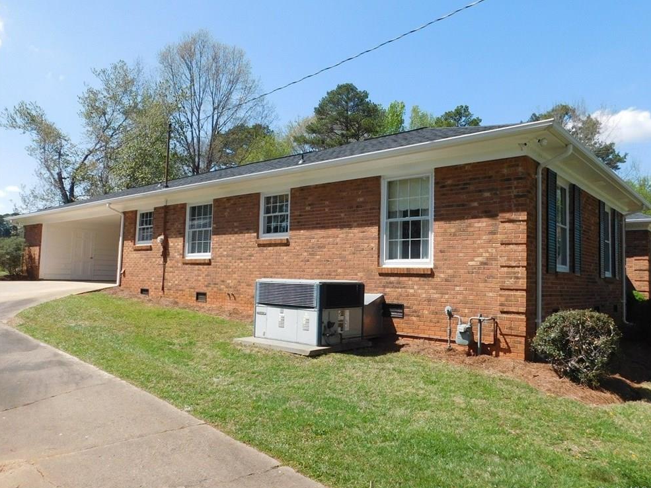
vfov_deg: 53.0
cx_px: 336
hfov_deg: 67.3
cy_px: 243
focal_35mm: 26
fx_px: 489
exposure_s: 1/1250
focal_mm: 4.5
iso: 125
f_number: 3.1
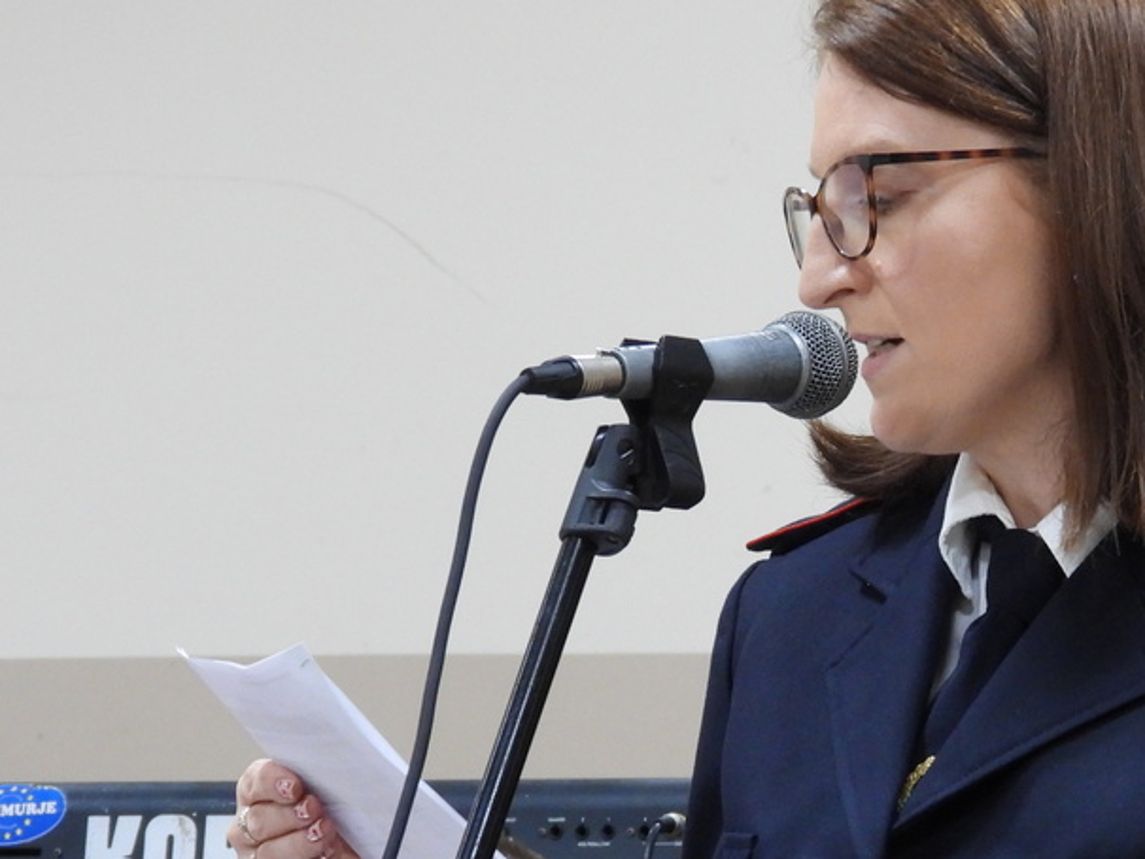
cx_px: 969
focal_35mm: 287
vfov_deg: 5.2
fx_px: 9497
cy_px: 685
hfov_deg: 6.9
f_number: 4
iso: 500
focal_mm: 26.1
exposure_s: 1/15
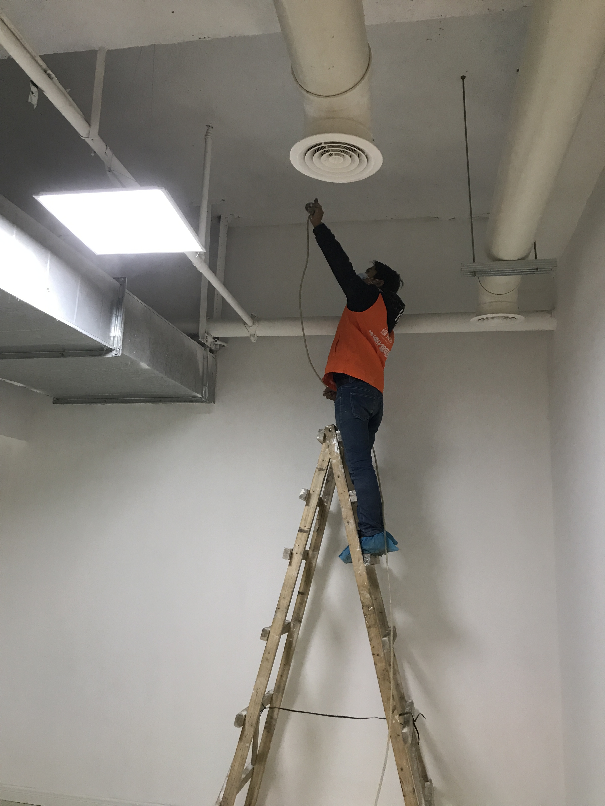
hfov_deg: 49.7
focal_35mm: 28
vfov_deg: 63.4
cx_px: 302
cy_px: 403
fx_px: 652
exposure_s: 1/17
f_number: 1.8
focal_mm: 3.99
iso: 64
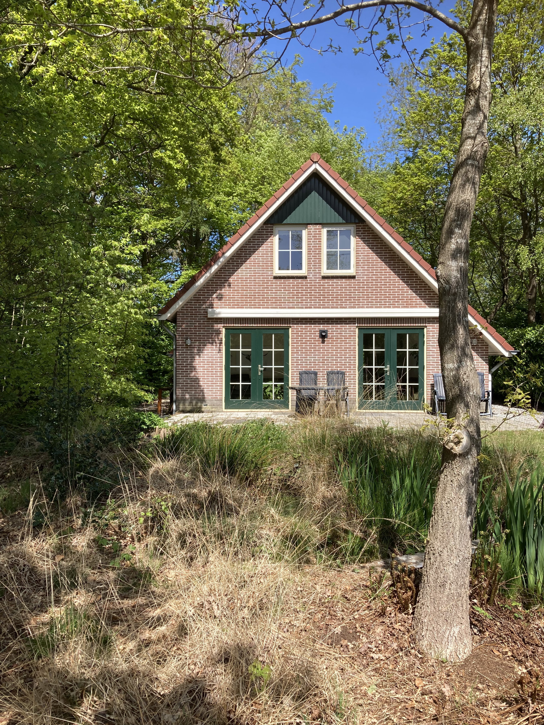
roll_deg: -1.1
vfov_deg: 63.4
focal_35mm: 28
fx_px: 587
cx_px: 272
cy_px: 362
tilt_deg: +2.1
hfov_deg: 49.7
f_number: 1.8
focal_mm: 3.99
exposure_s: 1/1091
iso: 20
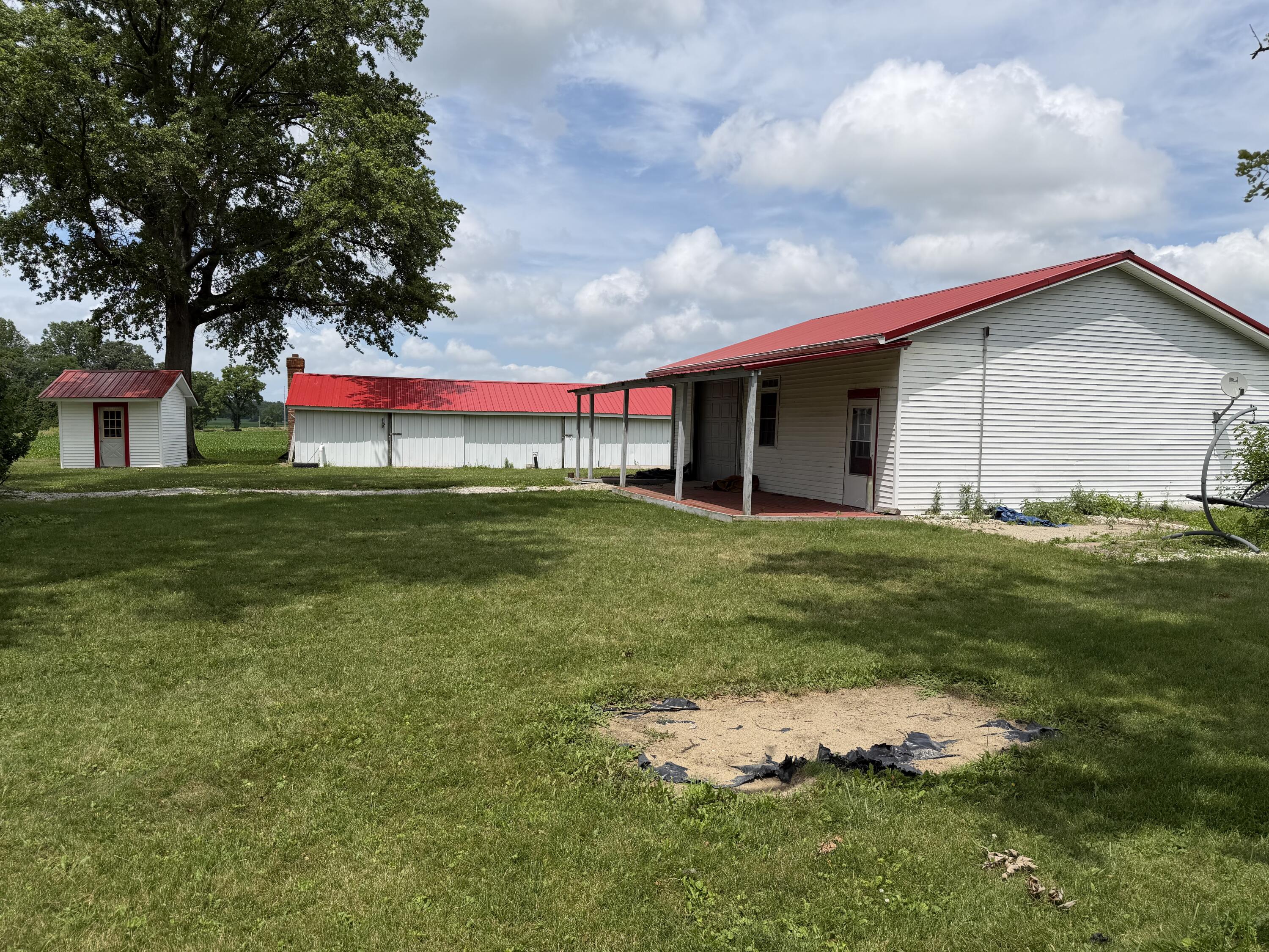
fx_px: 880
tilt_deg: -3.7
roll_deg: -0.3
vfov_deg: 56.8
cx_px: 634
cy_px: 476
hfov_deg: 71.6
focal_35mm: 24
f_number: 1.78
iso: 80
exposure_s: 1/6711
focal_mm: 6.76
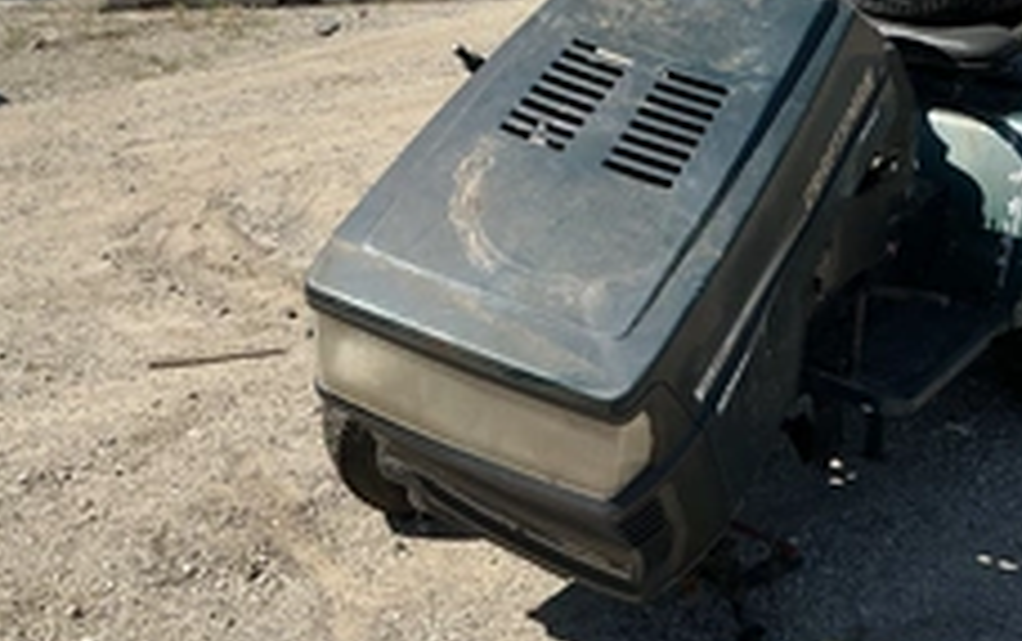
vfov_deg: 24.7
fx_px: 1450
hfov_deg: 38.0
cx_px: 744
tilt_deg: -16.0
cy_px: 188
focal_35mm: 52
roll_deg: +1.2
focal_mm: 3
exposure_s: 1/1675
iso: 25
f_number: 1.8
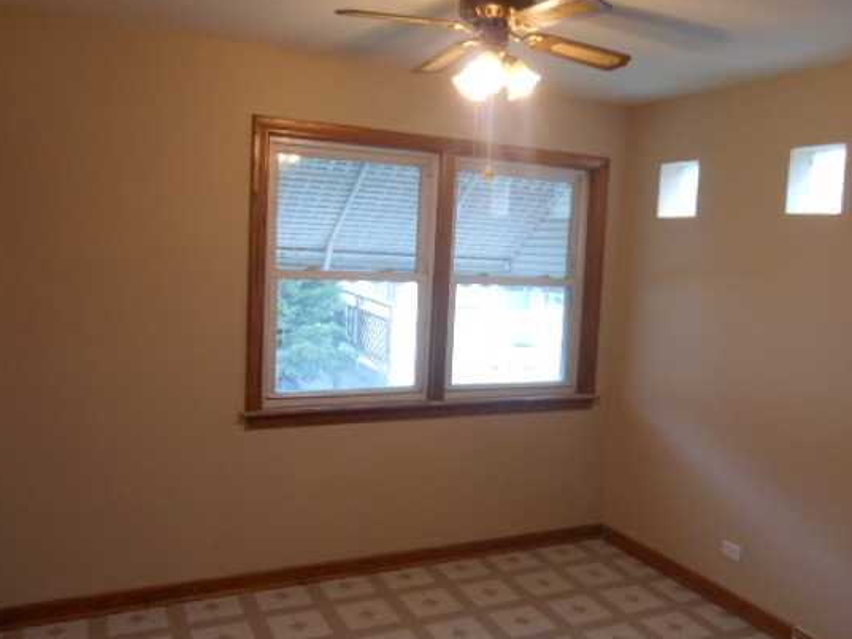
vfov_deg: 45.5
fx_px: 763
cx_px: 473
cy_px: 322
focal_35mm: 31
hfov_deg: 58.2
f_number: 3.4
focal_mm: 4.7
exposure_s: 1/30
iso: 220
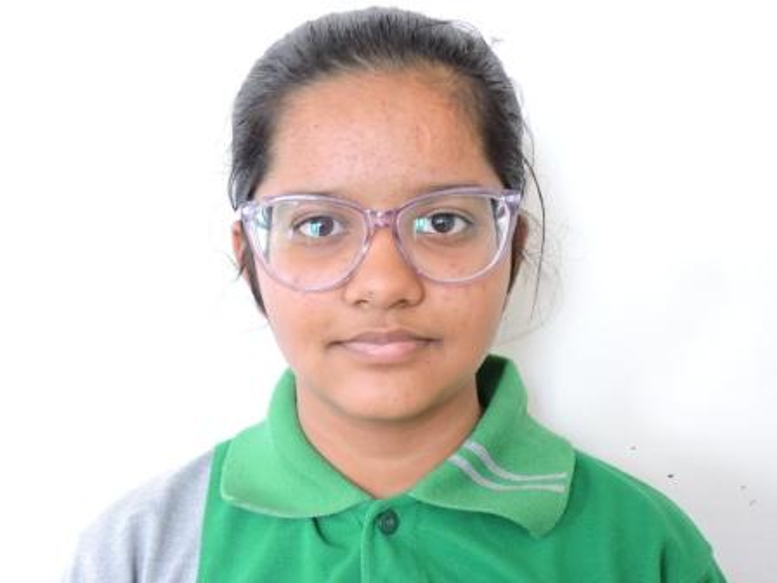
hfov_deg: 38.2
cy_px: 292
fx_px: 1122
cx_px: 388
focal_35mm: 50
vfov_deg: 29.1
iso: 400
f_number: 3.6
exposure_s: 1/20
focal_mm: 8.9
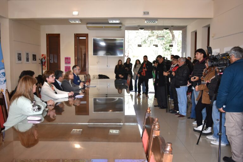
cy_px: 81
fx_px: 233
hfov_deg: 55.1
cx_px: 122
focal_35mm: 34
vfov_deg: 38.4
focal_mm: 23
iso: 500
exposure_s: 1/200
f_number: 5
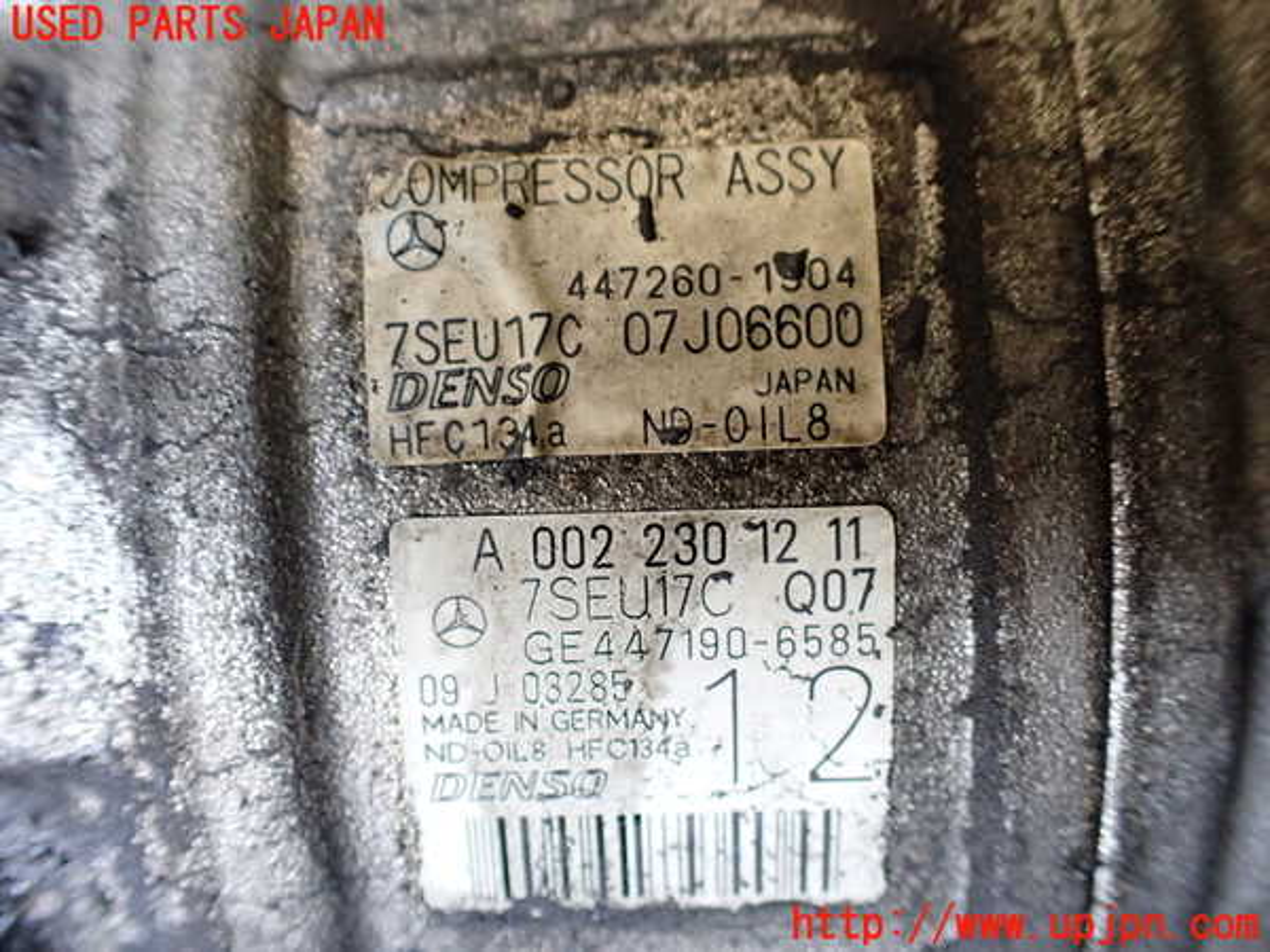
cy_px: 476
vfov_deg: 46.8
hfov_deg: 60.0
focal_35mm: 30
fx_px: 1101
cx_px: 635
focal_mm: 5.4
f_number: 2.3
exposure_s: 1/50
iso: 800
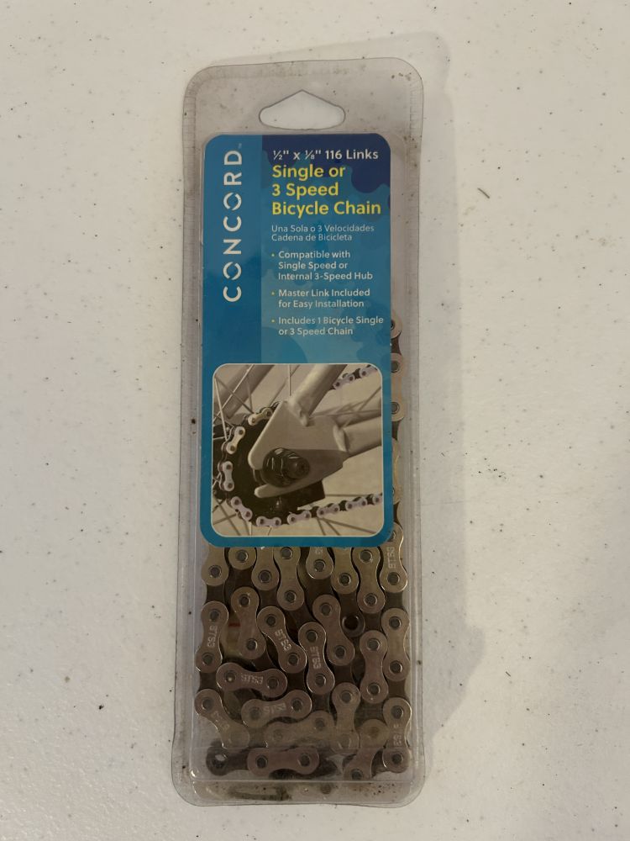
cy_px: 420
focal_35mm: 26
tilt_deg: -86.0
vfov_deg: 67.3
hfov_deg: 53.1
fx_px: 631
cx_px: 315
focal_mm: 5.7
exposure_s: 1/60
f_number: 1.5
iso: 200
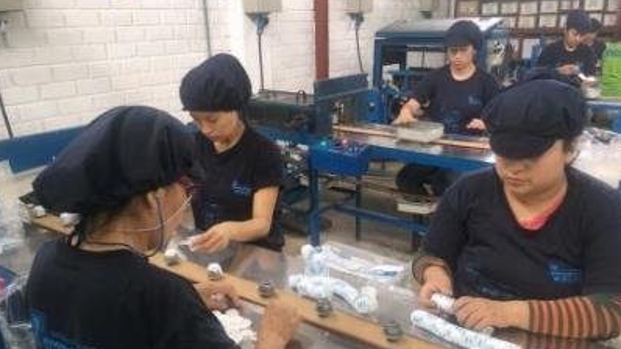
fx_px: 527
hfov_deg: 61.0
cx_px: 308
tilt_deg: -20.6
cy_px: 217
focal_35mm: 32
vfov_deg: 36.5
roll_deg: +2.9
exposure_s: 1/30
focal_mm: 4.15
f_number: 2.2
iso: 64
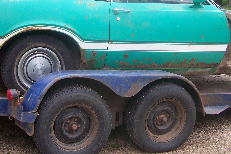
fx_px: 430
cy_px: 26
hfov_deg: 29.9
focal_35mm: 67
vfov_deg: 20.0
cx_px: 84
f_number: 2.8
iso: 80
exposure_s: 1/125
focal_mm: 6.3
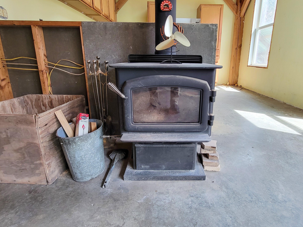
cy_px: 102
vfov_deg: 71.4
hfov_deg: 87.5
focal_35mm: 18
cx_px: 165
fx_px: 158
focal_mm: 2.2
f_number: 2.2
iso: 125
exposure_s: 1/60
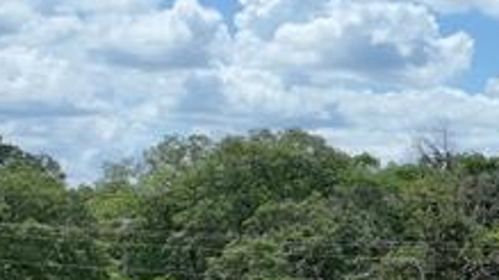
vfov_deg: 9.9
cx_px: 1044
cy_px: 201
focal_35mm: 122
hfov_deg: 14.2
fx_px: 1614
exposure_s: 1/3200
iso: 200
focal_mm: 12.29
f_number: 2.8
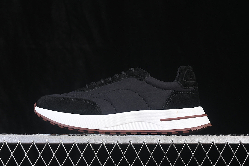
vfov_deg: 18.2
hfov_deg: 27.0
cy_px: 83
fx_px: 519
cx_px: 124
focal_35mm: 75
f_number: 6.3
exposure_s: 1/60
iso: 160
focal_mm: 50
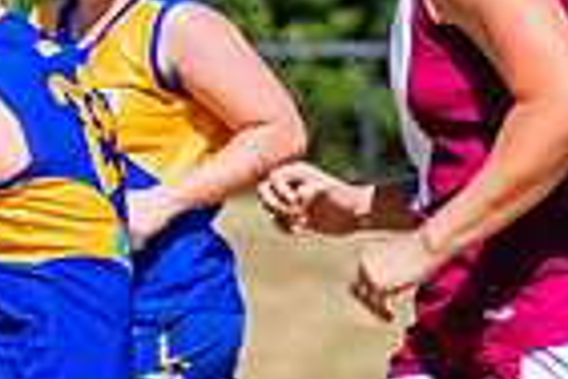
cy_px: 256
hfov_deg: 1.1
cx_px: -447
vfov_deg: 0.7
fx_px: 30701
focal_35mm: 1946
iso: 800
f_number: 10
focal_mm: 310
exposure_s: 1/1600
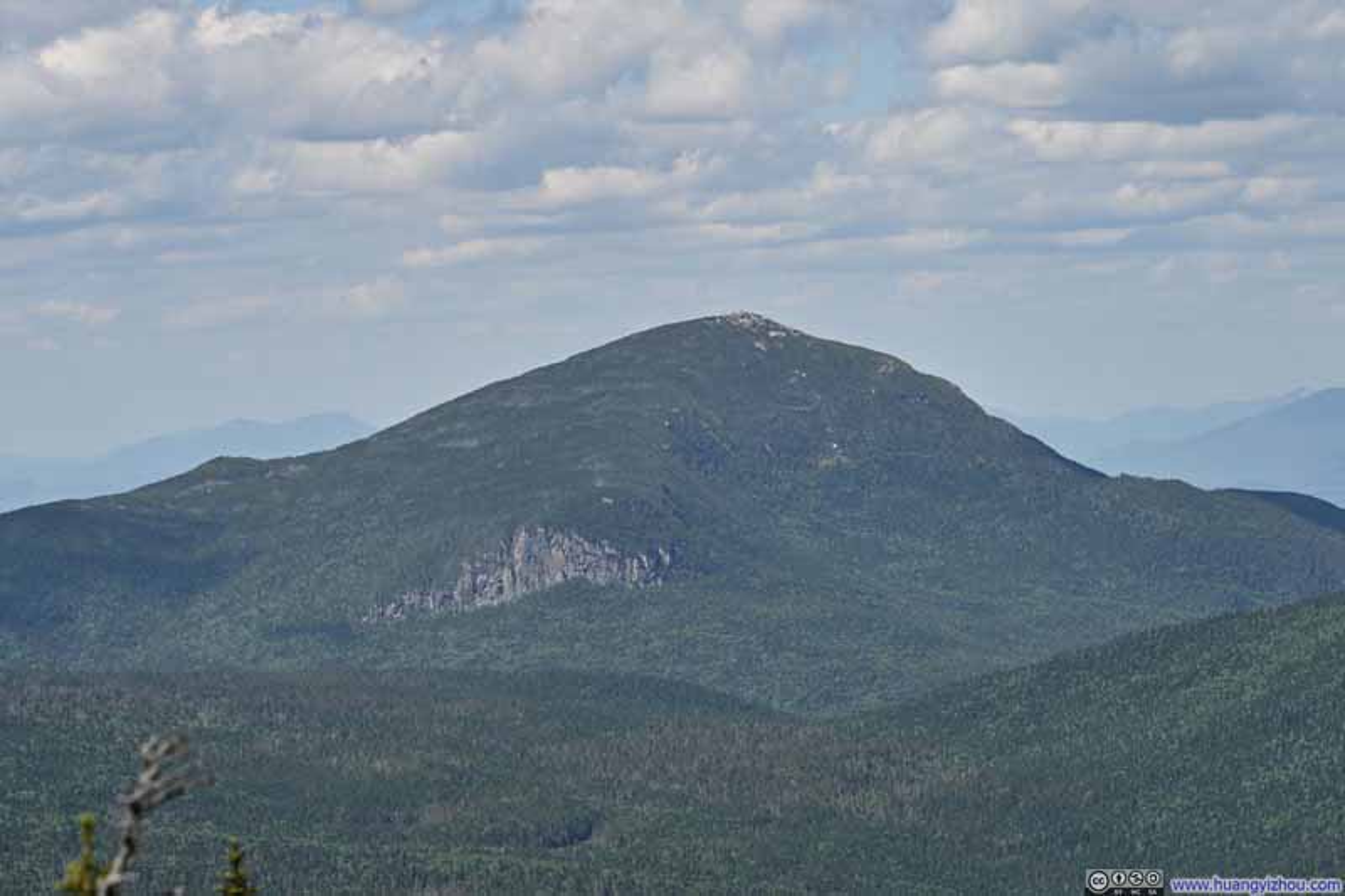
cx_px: 672
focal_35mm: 120
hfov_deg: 17.1
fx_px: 4482
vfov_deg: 11.4
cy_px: 448
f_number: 5.6
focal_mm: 120
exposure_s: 1/800
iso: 64
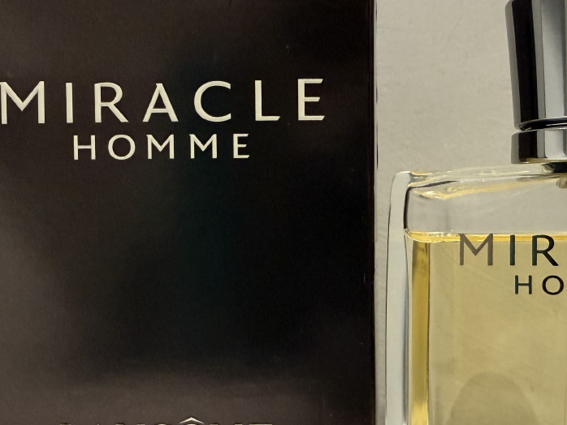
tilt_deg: -1.5
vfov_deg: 32.8
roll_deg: +0.7
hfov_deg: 41.5
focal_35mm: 44
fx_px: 721
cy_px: 251
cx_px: 431
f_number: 2.2
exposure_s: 1/50
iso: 400
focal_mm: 2.22
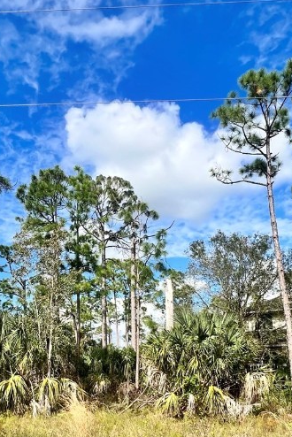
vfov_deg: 63.2
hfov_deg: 44.8
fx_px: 340
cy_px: 303
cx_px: 72
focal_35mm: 28
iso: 32
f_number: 1.8
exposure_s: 1/1647
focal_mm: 1.57
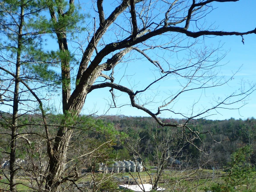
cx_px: 100
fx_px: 370
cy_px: 156
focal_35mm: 50
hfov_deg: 38.0
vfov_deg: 28.4
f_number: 3.3
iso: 80
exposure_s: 1/500
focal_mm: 5.2
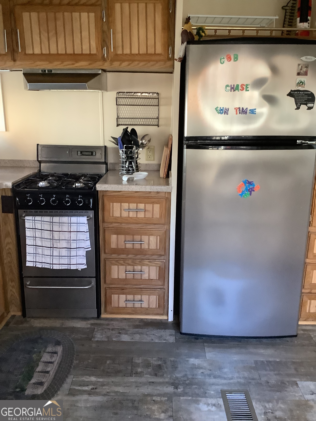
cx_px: 158
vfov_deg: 58.4
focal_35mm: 31
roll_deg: -0.3
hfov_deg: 45.4
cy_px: 210
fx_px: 377
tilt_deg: -16.3
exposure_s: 1/60
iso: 320
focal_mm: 3.3
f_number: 2.4
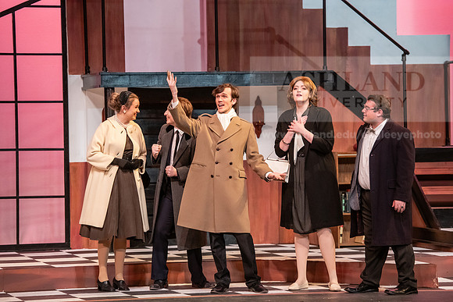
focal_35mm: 145
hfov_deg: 14.2
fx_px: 1825
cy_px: 151
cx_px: 226
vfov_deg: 9.5
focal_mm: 145
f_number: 3.5
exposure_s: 1/200
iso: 3200
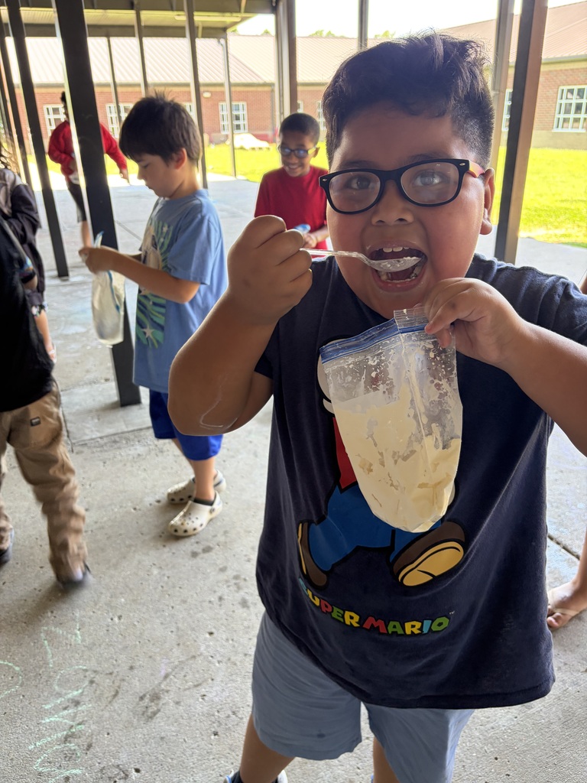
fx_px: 588
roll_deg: +1.9
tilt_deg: -24.1
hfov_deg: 53.1
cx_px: 294
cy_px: 392
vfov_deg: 67.3
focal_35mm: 26
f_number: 1.6
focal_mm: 5.96
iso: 125
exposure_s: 1/65
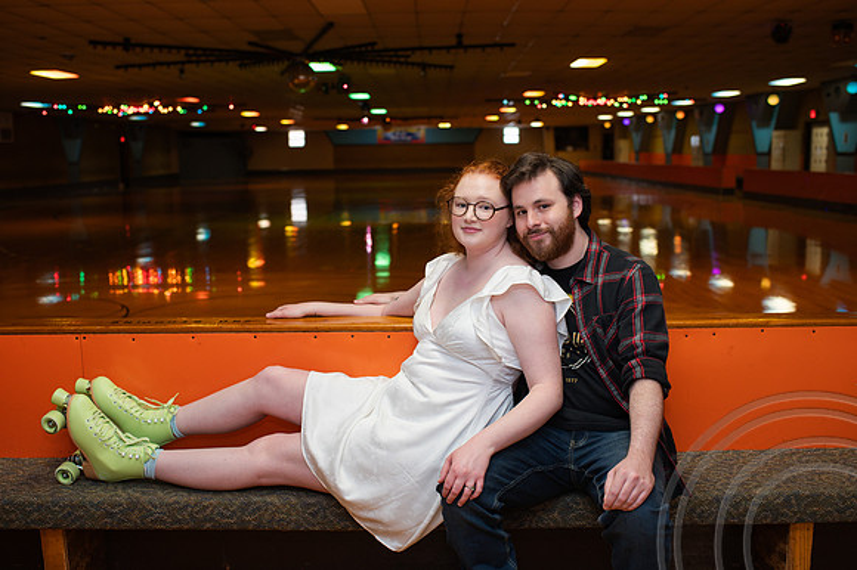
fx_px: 873
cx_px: 428
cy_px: 285
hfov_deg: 52.3
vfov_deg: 36.2
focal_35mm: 37
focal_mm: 35
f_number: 3.2
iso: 1000
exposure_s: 1/200
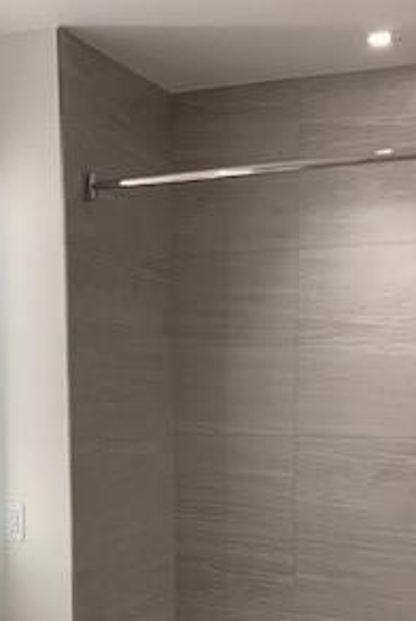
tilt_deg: -6.6
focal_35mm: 59
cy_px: 504
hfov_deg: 23.0
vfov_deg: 32.9
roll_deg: -0.5
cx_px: 146
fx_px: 1020
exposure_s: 1/60
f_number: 1.8
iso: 80
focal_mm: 4.25
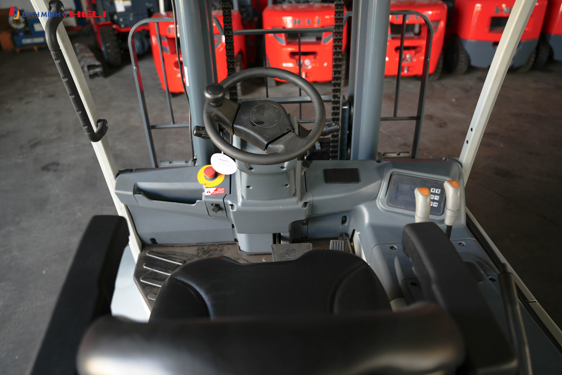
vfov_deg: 46.9
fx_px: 432
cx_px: 281
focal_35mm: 28
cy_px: 188
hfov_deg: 66.0
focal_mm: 27.7
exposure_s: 1/13
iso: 80
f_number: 3.2
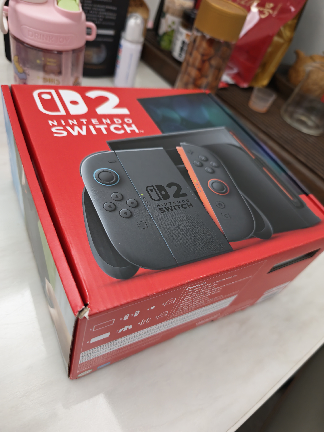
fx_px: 287
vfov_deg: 73.9
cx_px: 162
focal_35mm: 23
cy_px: 216
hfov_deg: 58.9
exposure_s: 1/100
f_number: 1.6
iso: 500
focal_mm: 6.55
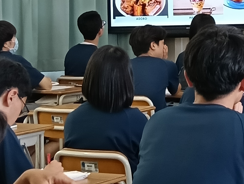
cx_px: 321
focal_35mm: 136
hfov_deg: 13.9
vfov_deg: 10.8
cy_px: -23
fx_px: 960
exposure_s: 1/33.3
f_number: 1.8
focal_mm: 3.98
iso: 200
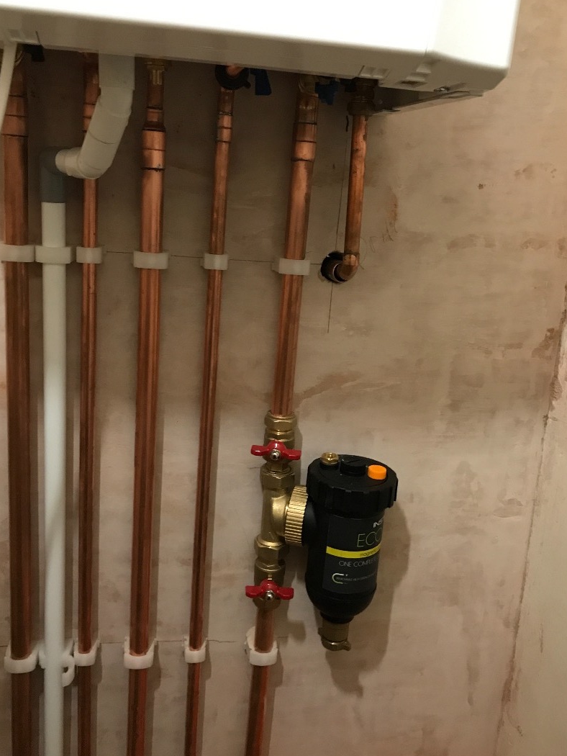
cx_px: 276
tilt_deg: -12.2
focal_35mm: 32
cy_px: 358
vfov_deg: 56.8
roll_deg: -4.0
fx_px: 699
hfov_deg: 44.2
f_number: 1.8
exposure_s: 1/10
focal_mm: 3.99
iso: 100
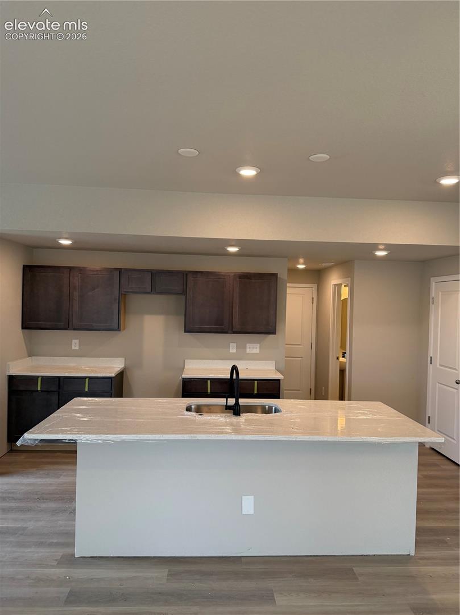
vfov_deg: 71.6
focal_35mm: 24
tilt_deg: +0.6
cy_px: 308
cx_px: 230
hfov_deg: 56.8
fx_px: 426
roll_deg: -2.2
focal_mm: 6.76
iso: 200
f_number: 1.78
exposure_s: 1/206
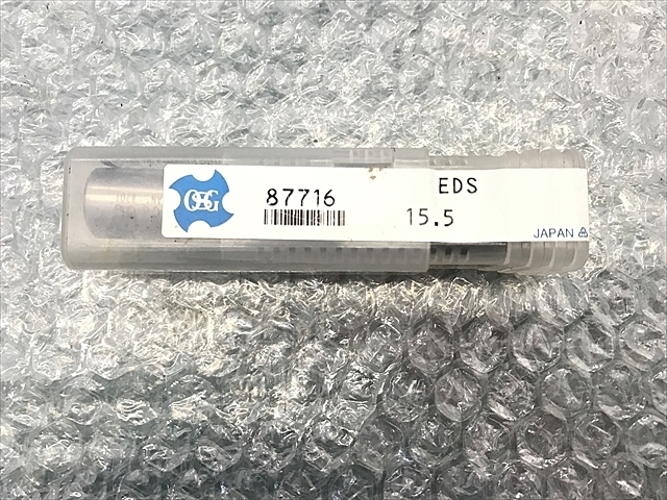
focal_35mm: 28
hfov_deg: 63.4
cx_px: 334
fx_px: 540
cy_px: 250
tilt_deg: -85.4
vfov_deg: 49.7
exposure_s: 1/33
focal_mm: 3.99
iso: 40
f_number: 1.8
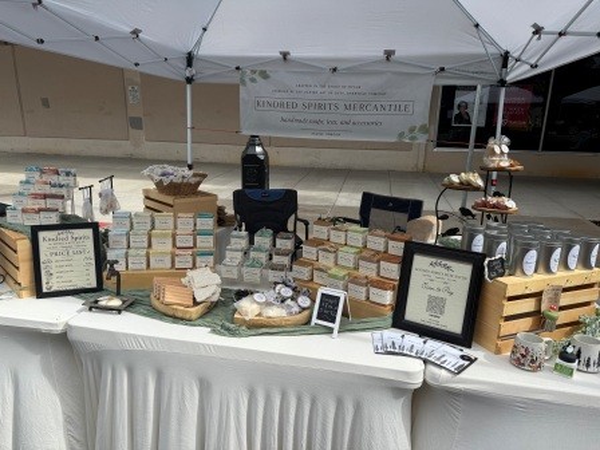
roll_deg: -1.0
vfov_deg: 56.8
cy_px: 225
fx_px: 416
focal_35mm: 24
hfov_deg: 71.6
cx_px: 300
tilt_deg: -14.9
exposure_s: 1/3759
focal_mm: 6.76
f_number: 1.78
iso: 80
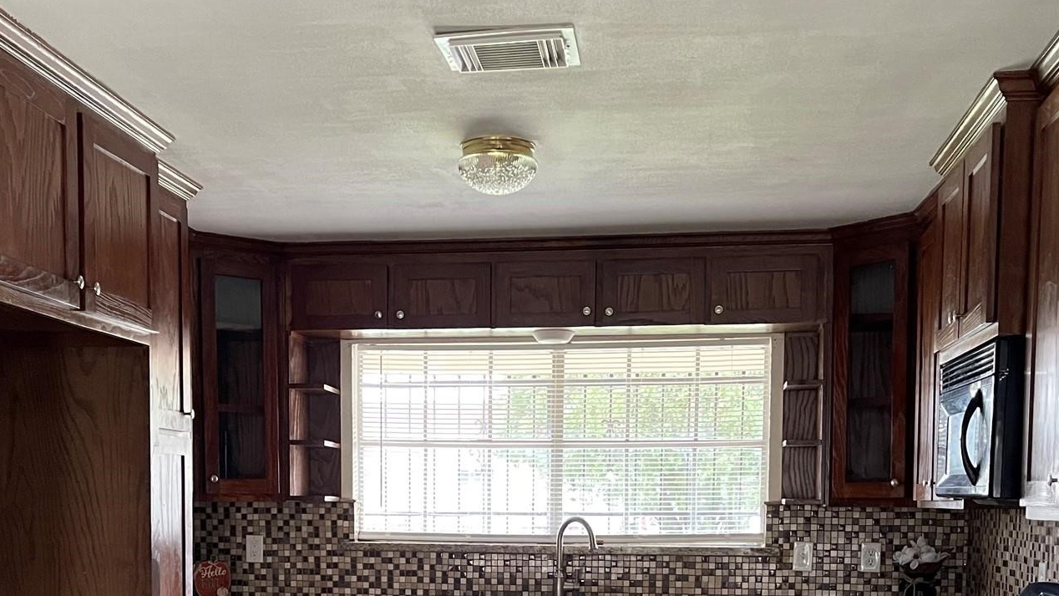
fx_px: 1235
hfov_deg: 46.4
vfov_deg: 25.9
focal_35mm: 44
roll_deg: +0.0
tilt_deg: -4.7
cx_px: 492
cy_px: 571
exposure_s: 1/46
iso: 500
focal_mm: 5.1
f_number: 1.6
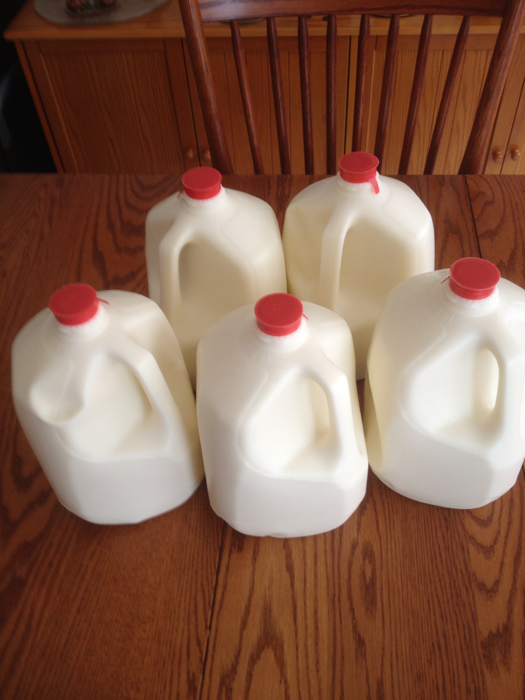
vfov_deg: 52.6
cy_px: 350
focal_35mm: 35
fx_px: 708
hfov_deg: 40.7
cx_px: 262
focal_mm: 4.28
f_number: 2.4
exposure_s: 1/20
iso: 50
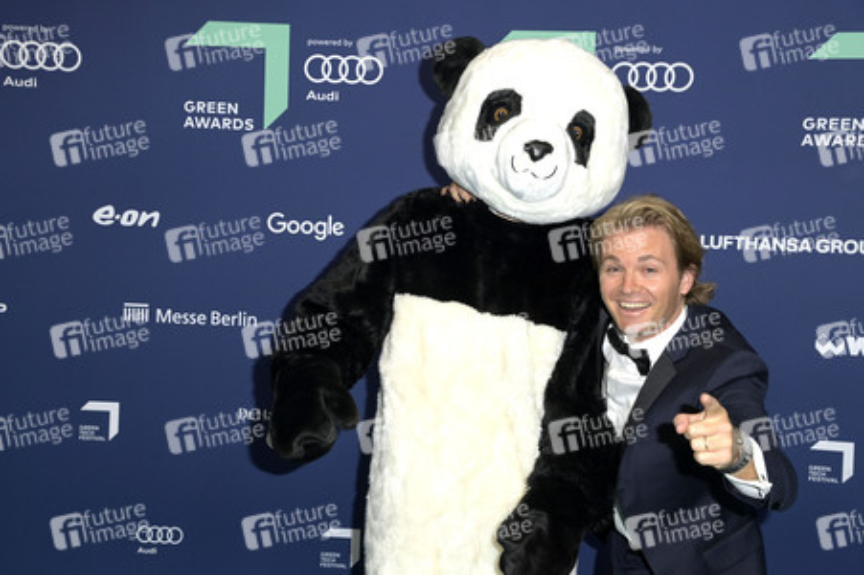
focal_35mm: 50
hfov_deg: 39.6
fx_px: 1199
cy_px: 288
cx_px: 432
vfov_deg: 27.0
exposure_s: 1/250
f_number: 6.3
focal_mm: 50
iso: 800
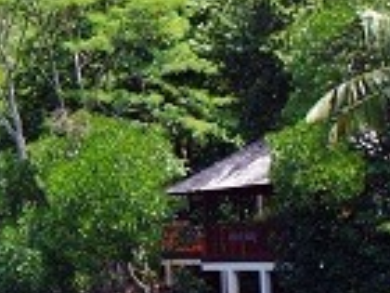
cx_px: -136
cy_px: 130
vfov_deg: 14.2
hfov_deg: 17.6
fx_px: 1172
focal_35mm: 104
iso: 200
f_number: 11
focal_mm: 18
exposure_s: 1/80
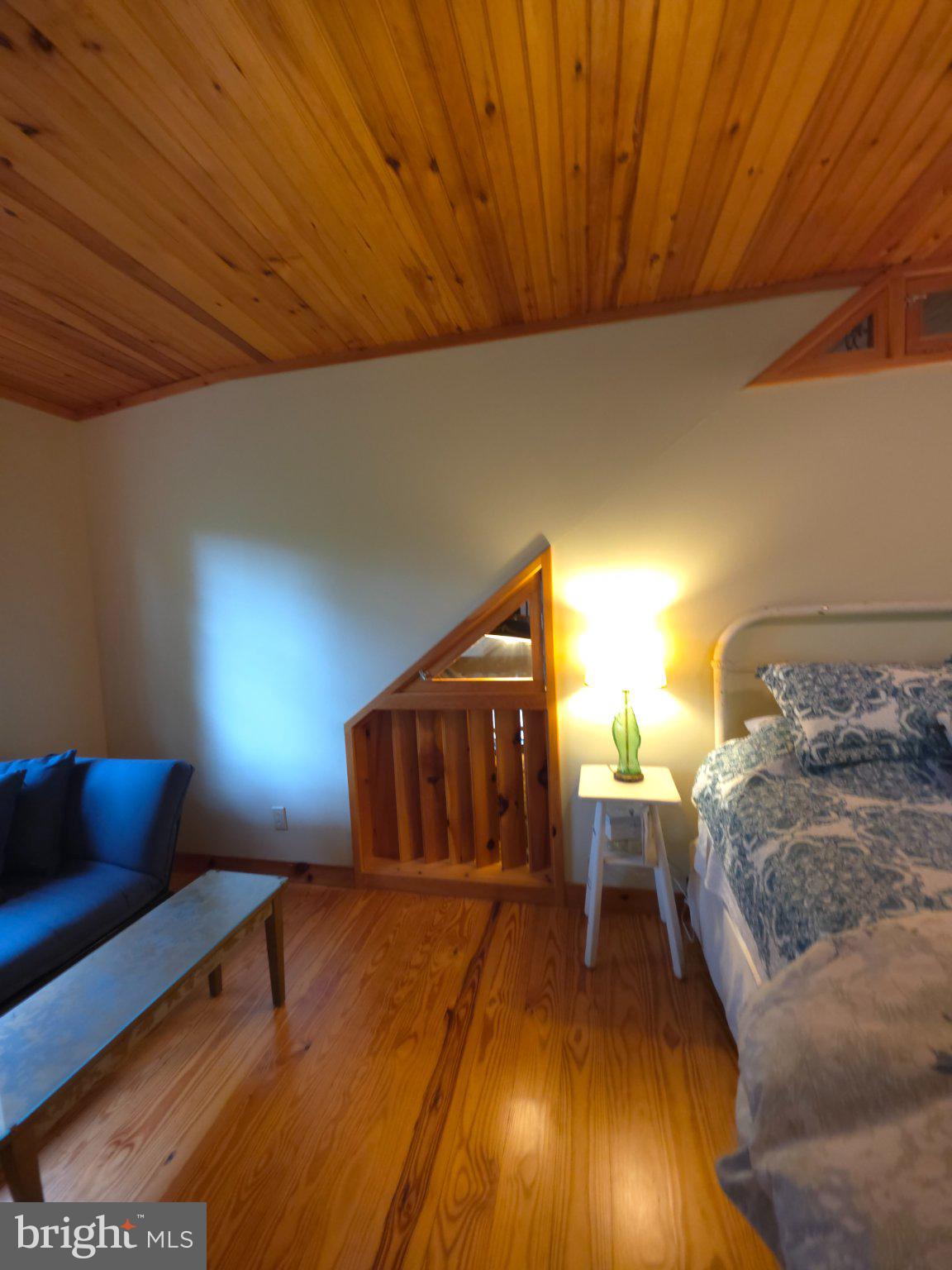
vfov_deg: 106.2
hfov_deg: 89.9
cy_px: 635
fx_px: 477
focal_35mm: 13
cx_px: 476
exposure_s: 1/30
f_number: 1.9
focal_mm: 2.2
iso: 200
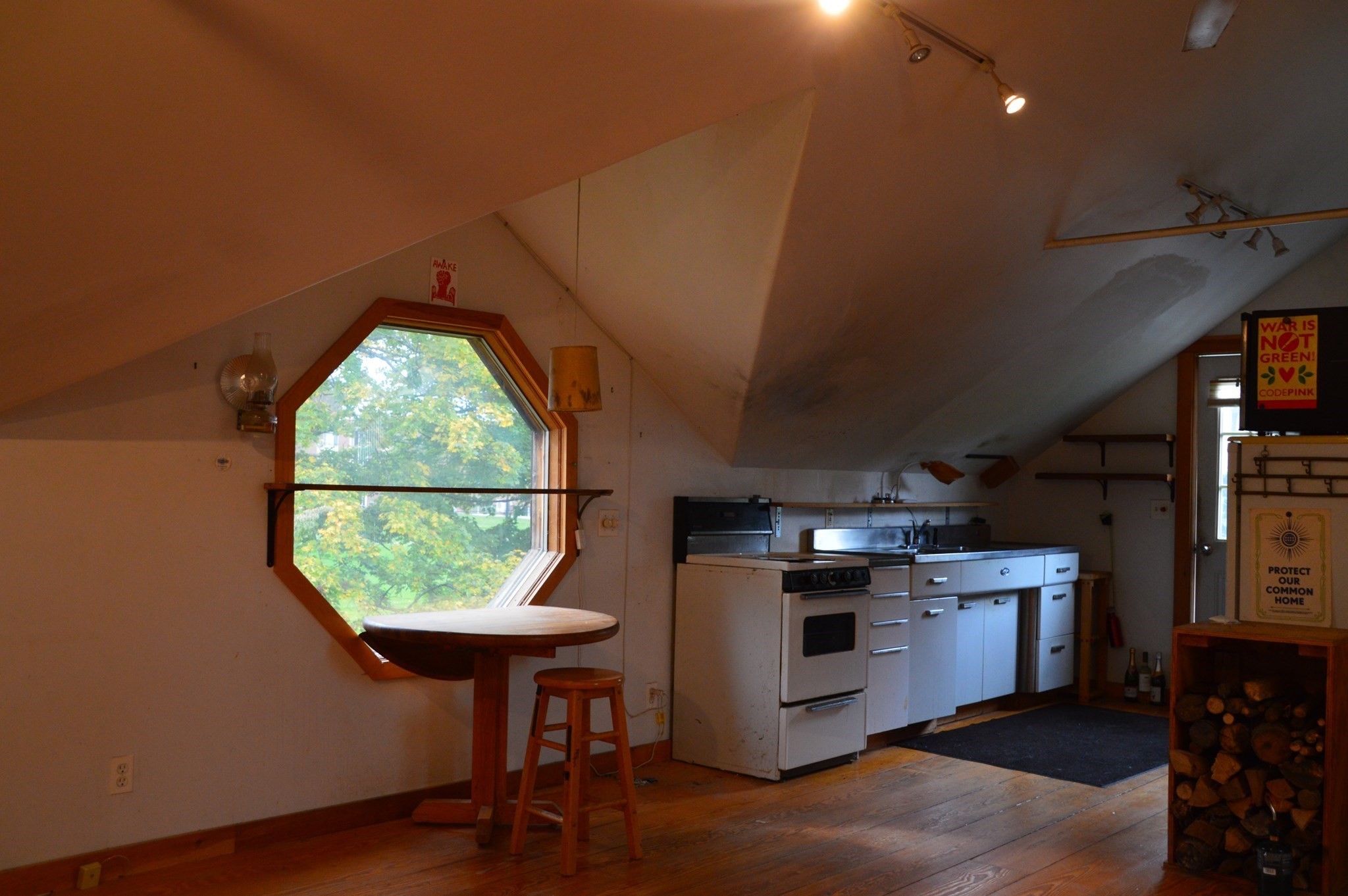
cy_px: 448
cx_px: 674
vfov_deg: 41.6
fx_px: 1179
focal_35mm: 32
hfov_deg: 59.5
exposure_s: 1/60
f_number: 5
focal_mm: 21
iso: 800
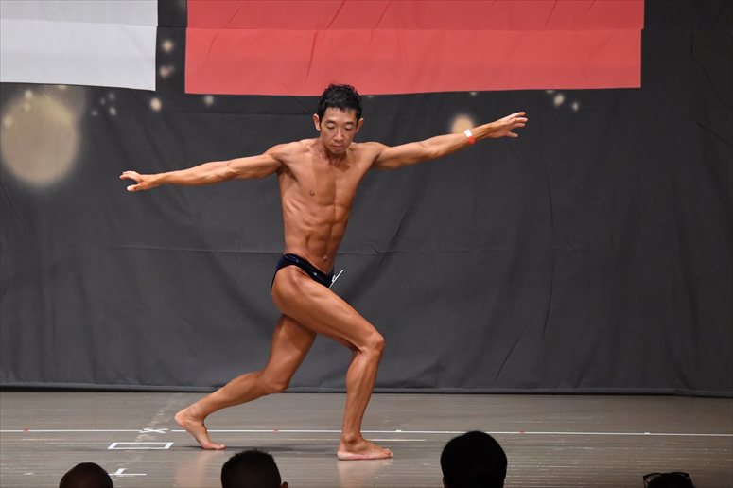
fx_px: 4579
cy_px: 244
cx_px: 366
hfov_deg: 9.2
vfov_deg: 6.1
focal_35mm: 225
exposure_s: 1/400
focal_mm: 150
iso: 6400
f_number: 5.6
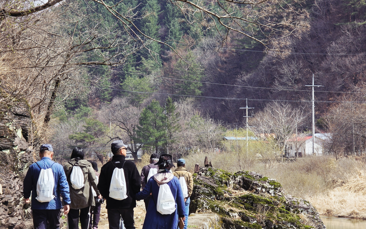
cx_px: 178
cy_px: 141
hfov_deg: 15.6
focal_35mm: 134
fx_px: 1337
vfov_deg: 9.8
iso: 64
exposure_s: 1/559
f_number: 3.4
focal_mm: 18.6
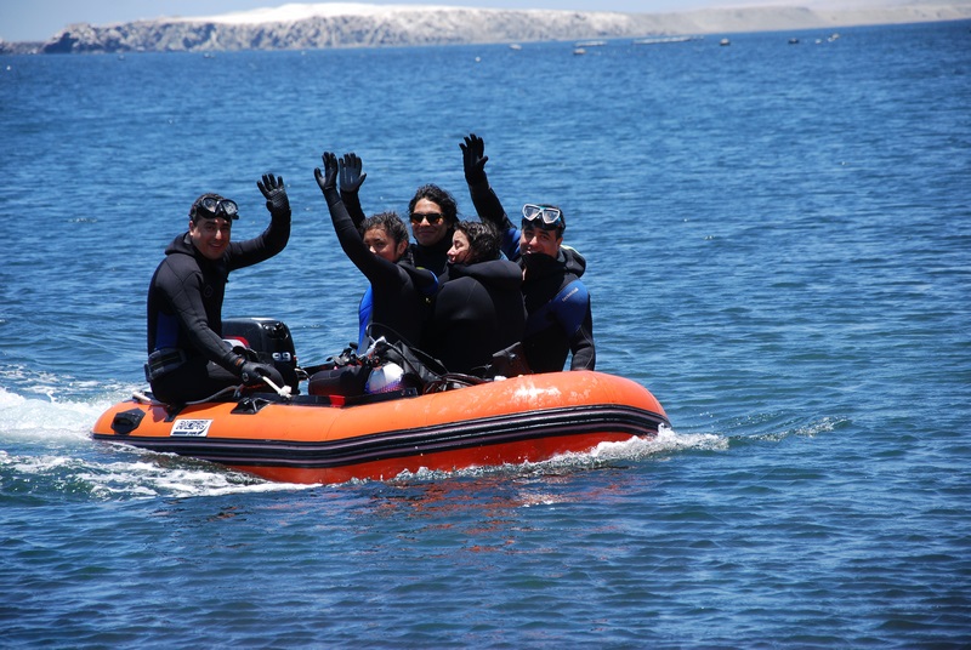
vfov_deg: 8.7
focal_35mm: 158
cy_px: 325
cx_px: 486
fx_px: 4254
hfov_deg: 13.0
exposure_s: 1/500
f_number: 5.6
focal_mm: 105
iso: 200
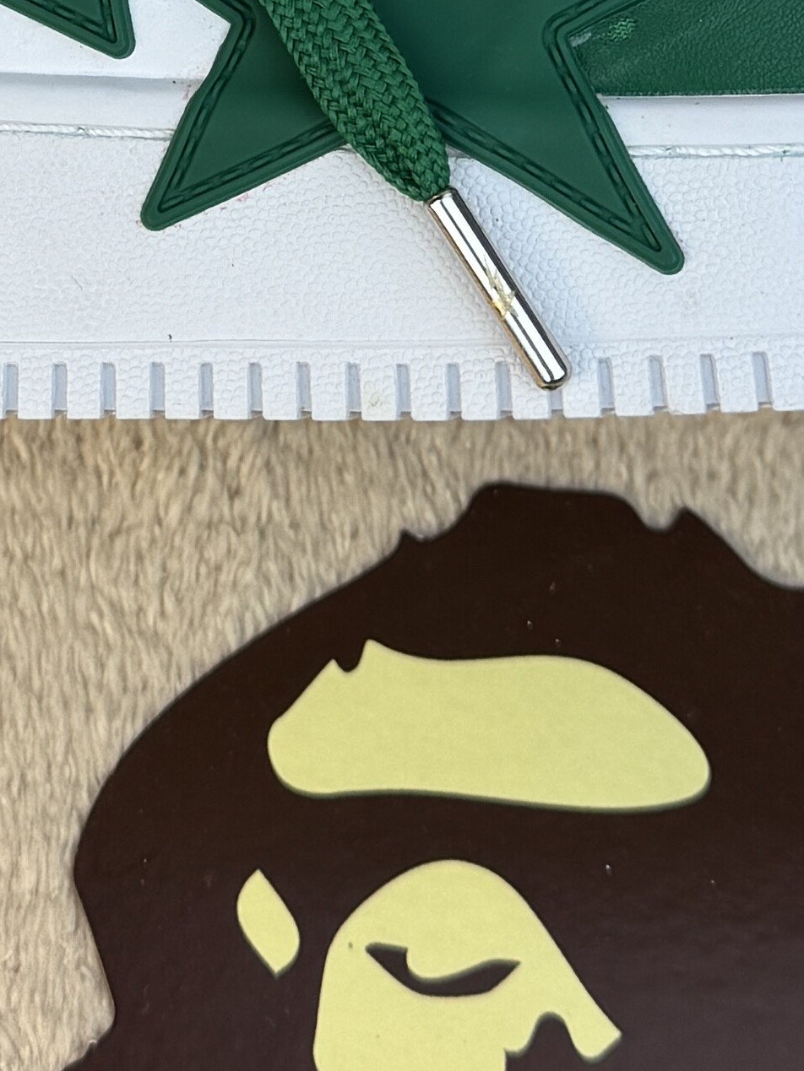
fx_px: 3344
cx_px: 105
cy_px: -307
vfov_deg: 17.2
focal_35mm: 108
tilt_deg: -51.9
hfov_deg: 13.6
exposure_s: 1/1285
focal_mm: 6.76
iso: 80
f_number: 1.78
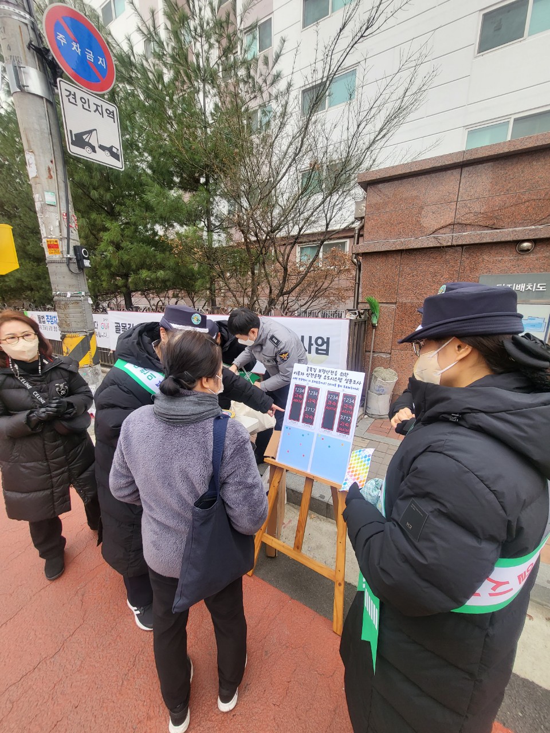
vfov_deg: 106.2
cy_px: 366
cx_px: 275
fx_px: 275
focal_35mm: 13
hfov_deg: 89.9
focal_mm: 1.74
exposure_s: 1/133
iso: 32
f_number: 2.2
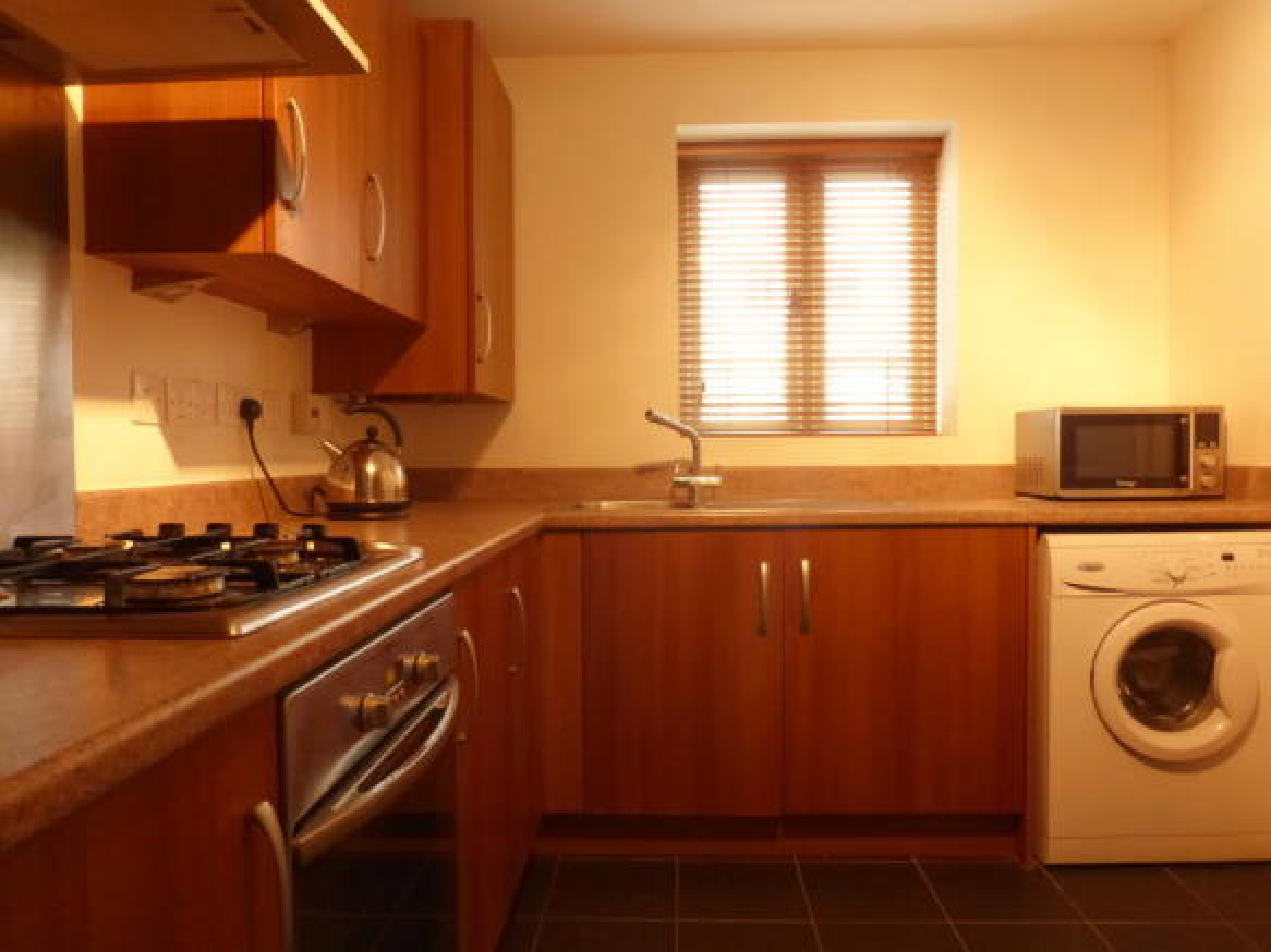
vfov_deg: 56.8
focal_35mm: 24
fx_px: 881
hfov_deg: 71.6
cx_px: 636
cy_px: 476
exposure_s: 1/10
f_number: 3.3
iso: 400
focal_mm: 4.3
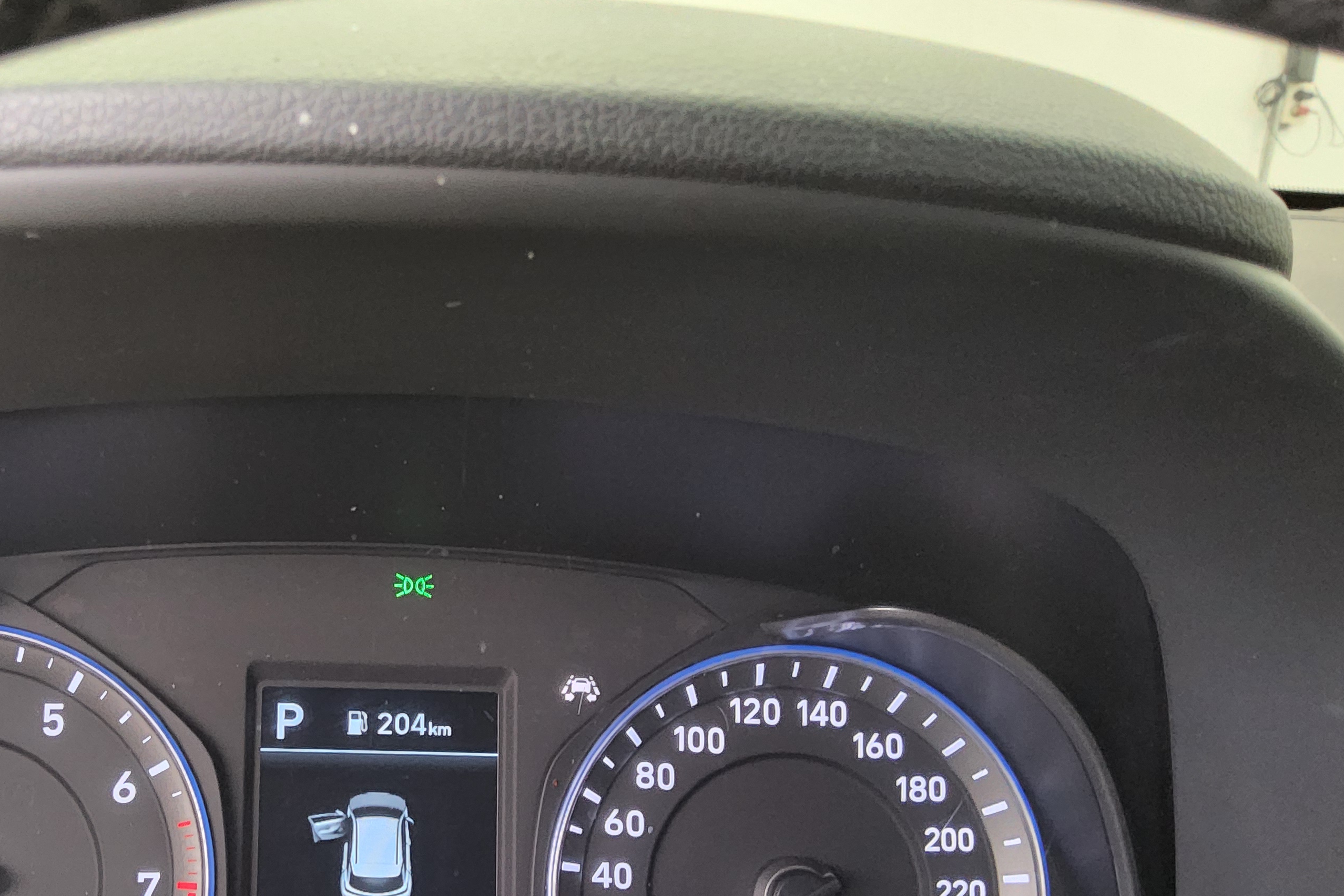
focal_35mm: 42
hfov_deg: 45.0
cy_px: 608
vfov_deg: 31.6
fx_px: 1568
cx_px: 350
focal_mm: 3.08
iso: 640
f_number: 2
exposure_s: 1/30
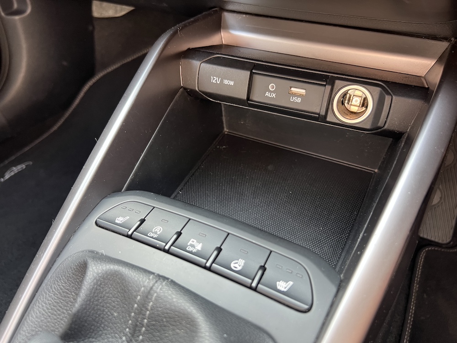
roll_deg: +3.6
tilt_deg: -41.0
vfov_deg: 53.1
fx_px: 343
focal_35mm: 26
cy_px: 172
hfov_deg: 67.3
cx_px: 228
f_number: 1.5
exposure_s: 1/87
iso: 125
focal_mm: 5.7
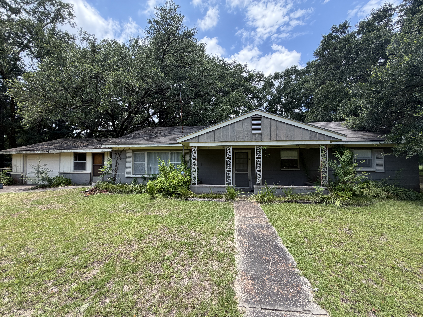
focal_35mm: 14
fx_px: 171
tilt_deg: +3.2
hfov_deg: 102.1
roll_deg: +0.2
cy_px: 158
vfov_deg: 85.7
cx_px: 212
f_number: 2.2
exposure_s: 1/502
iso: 64
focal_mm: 2.22
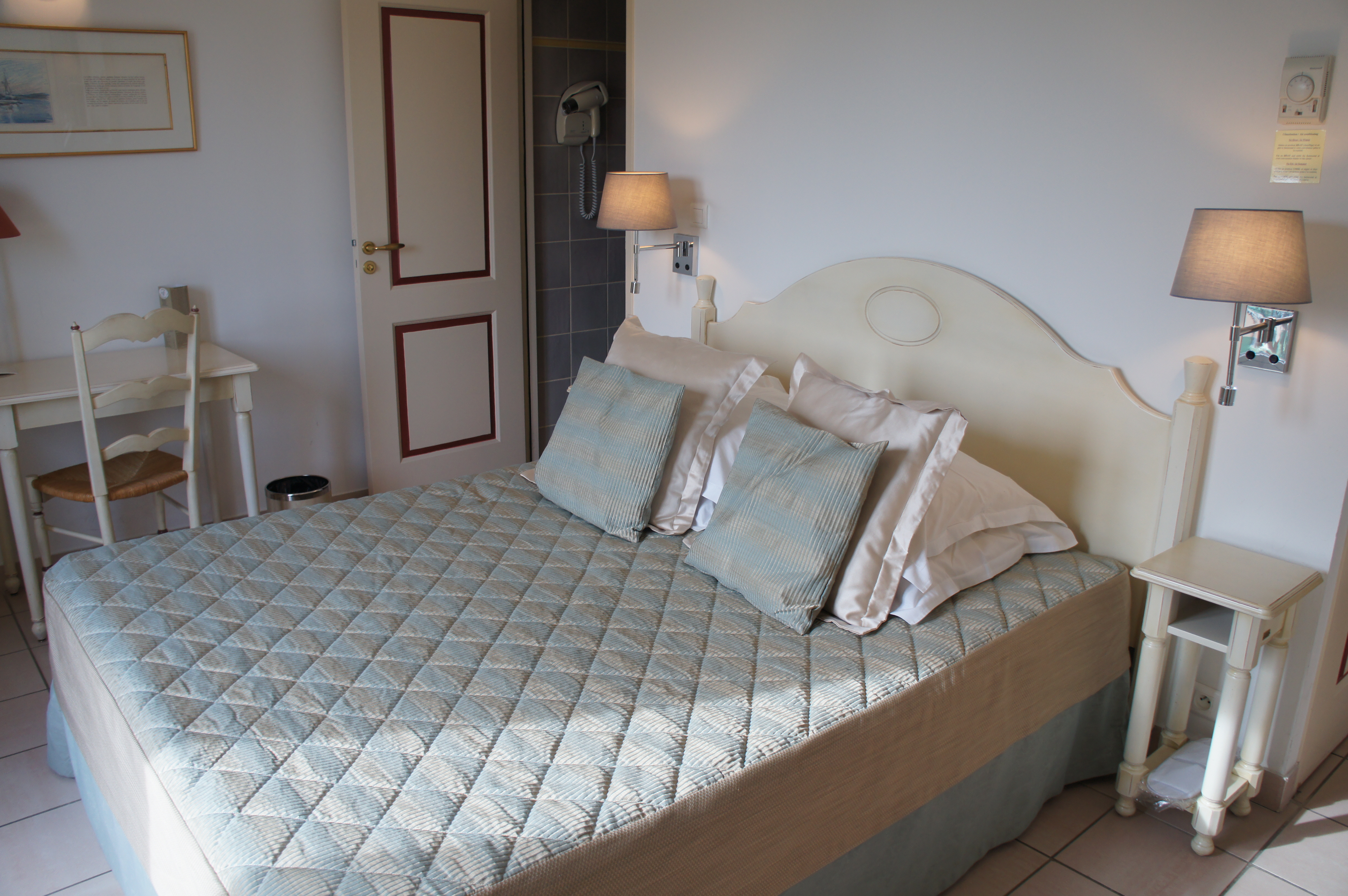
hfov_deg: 67.4
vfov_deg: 47.8
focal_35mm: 27
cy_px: 448
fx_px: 1010
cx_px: 674
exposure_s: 1/160
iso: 250
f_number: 4
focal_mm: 18
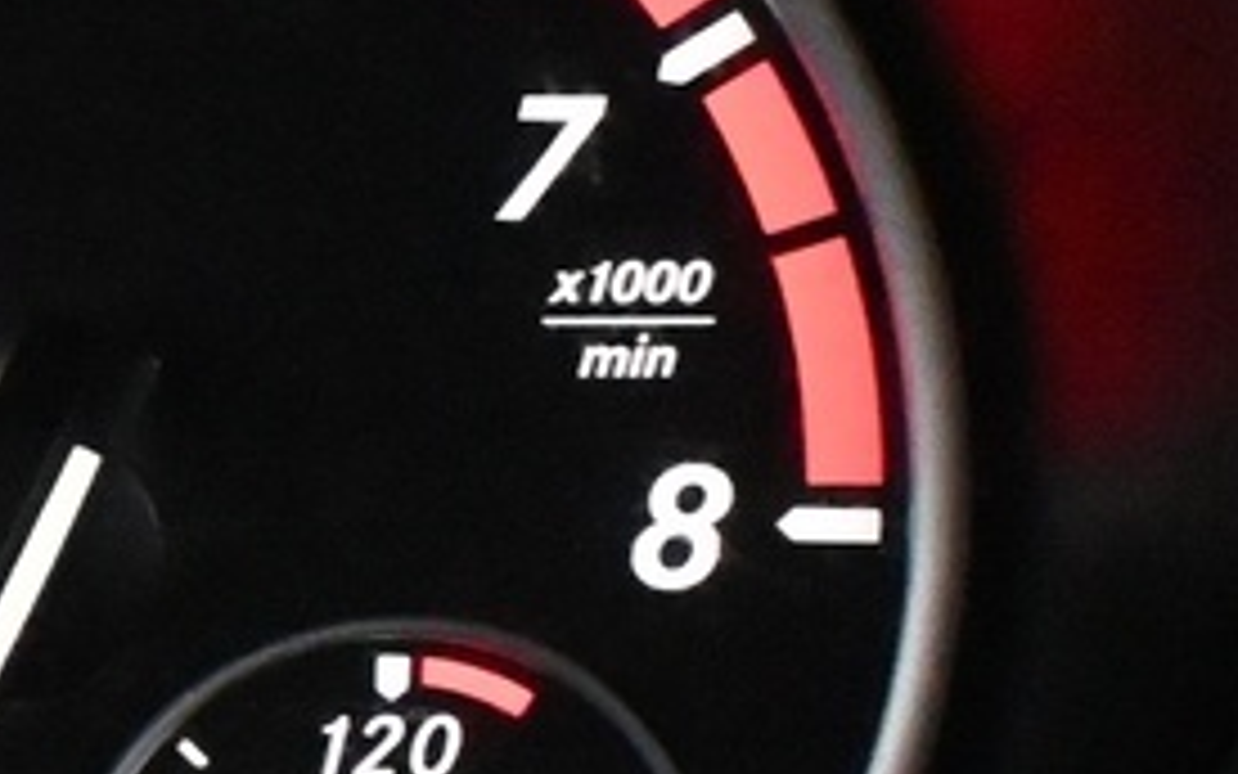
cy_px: 216
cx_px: -1931
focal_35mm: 180
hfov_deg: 9.9
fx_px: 6074
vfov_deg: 7.3
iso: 8000
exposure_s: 1/60
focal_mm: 20
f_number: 3.8
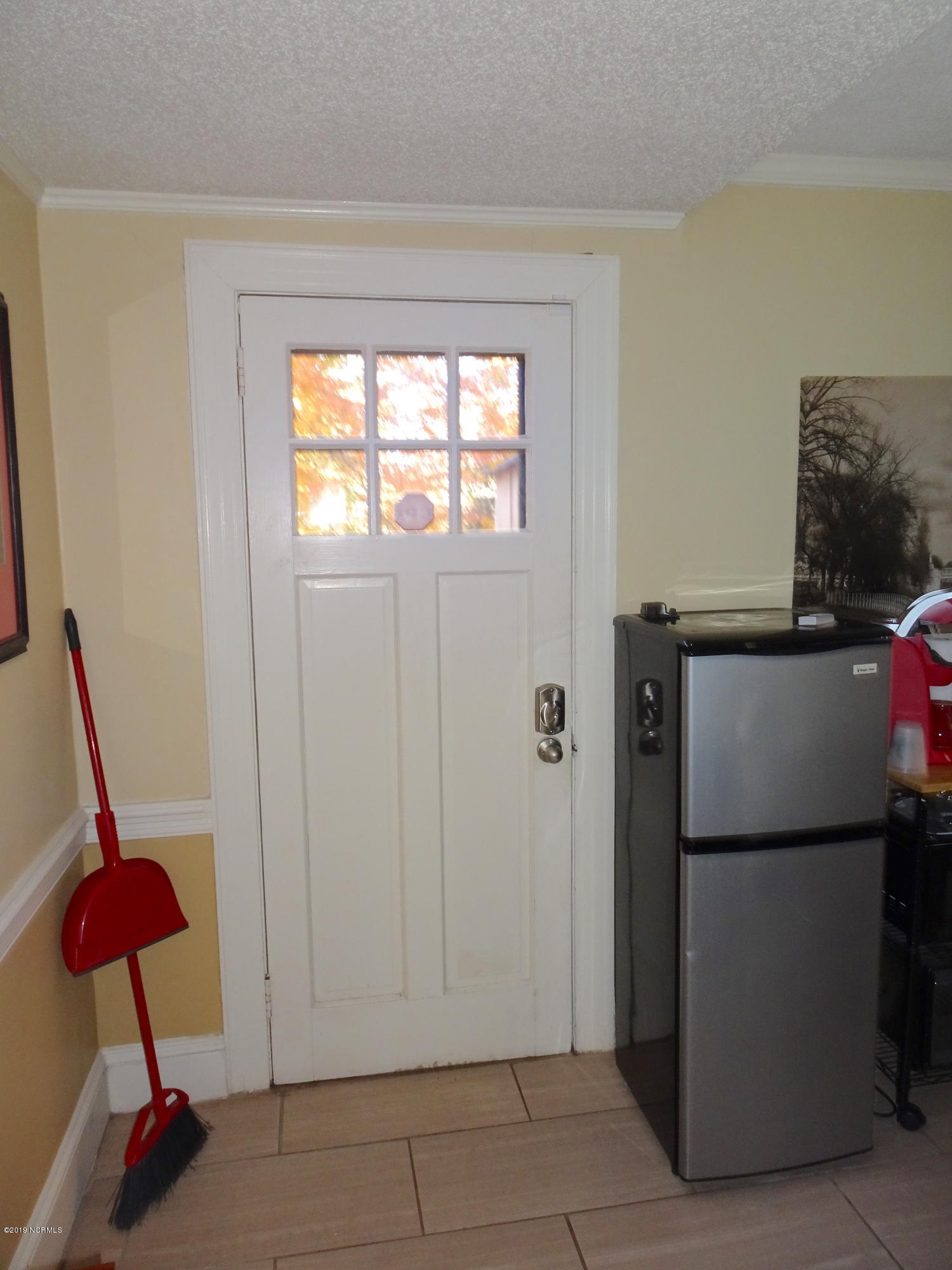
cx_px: 476
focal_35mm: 24
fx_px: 880
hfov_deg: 56.8
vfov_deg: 71.6
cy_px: 635
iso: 200
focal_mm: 4.1
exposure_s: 1/30
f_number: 3.5
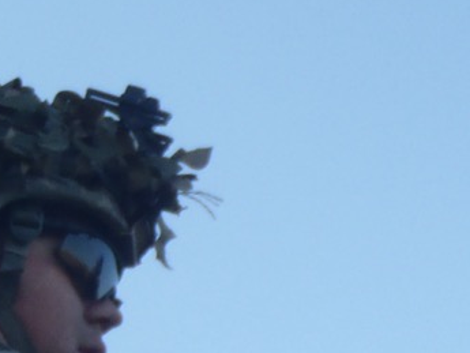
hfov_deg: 8.1
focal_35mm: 241
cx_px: 612
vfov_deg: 6.1
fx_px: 3273
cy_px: 473
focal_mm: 9.39
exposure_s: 1/80
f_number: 5
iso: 80
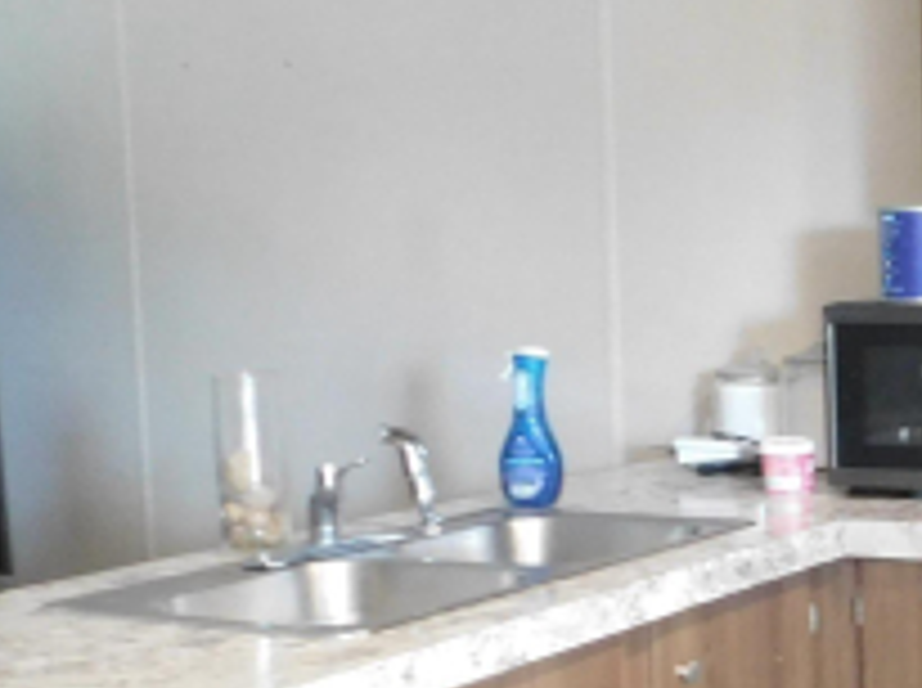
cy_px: 364
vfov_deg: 19.6
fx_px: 1994
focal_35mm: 75
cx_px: 1253
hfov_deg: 22.7
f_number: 3
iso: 400
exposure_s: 1/13
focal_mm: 4
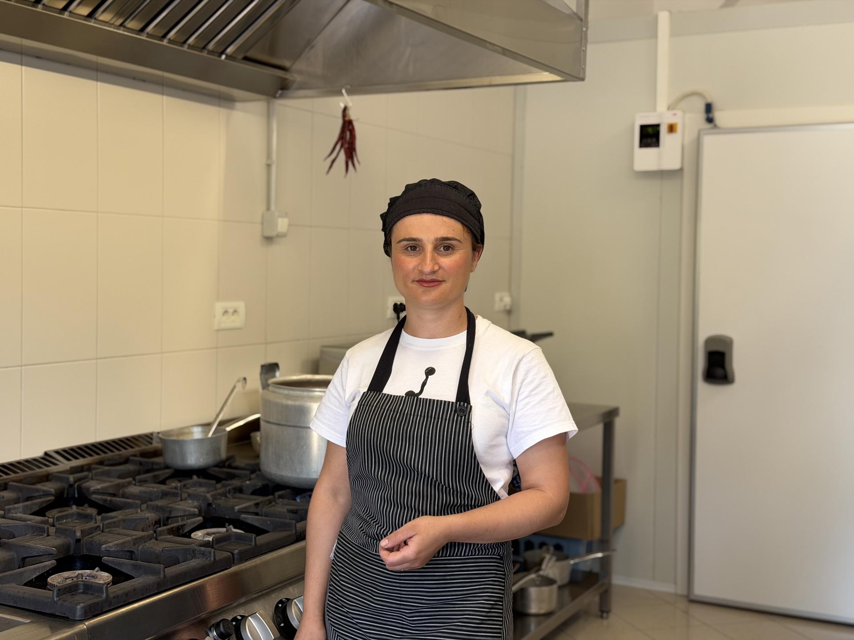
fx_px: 1184
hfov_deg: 39.7
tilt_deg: -3.1
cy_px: 320
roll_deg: -0.8
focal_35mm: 48
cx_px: 427
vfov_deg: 30.3
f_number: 1.78
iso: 100
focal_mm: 6.76
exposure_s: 1/106
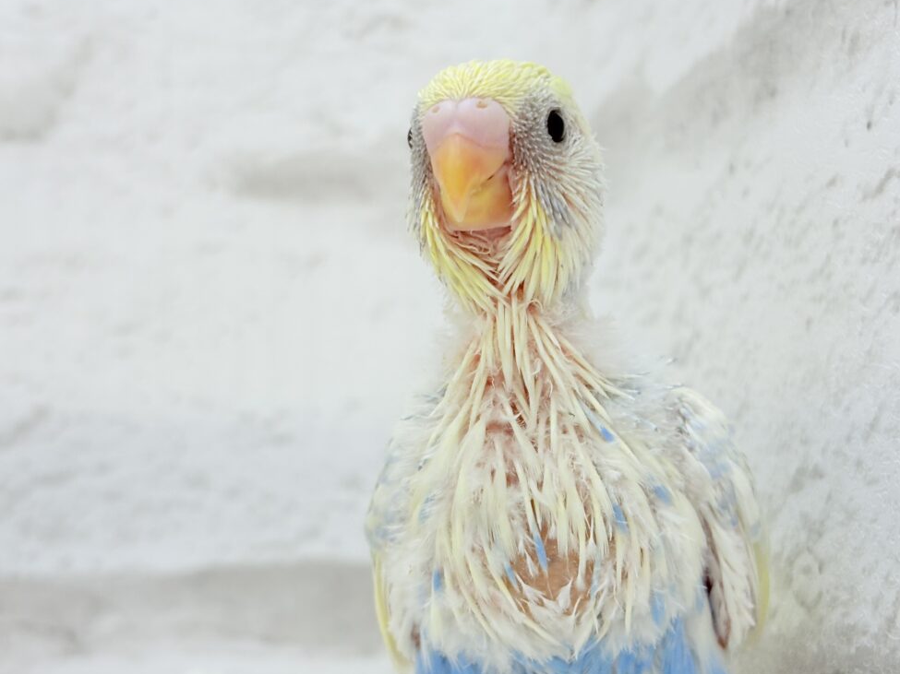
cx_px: 539
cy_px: 372
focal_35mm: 64
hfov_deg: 30.2
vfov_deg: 22.9
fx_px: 1664
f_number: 1.6
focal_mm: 5.96
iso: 64
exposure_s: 1/100
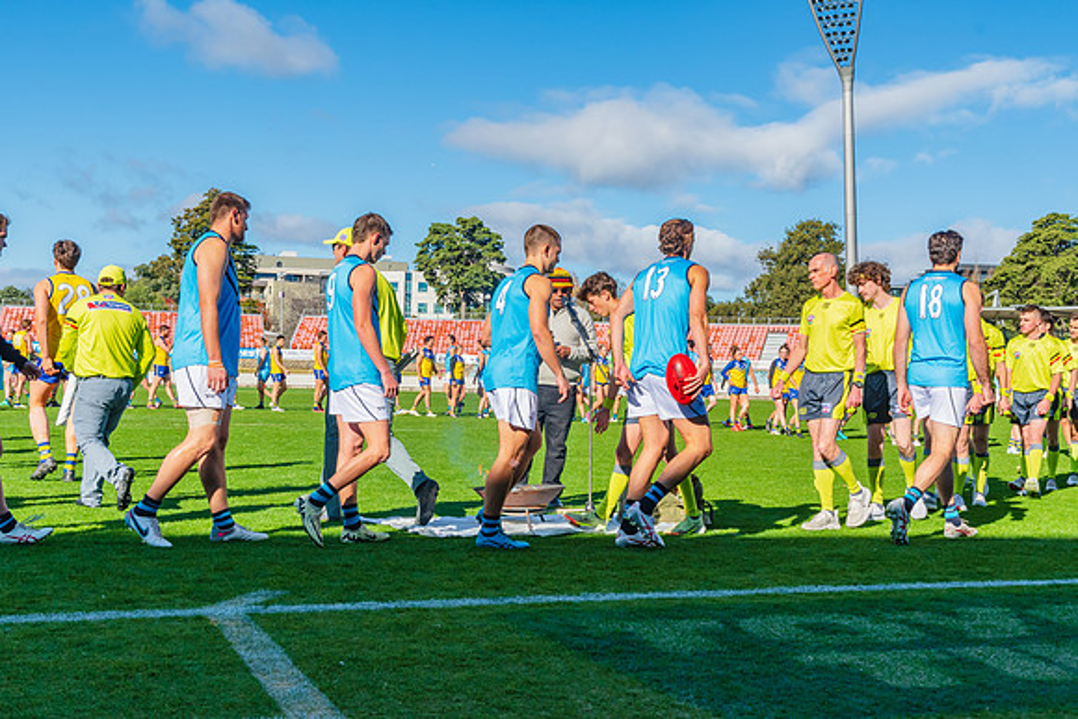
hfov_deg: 40.7
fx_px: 1451
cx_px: 539
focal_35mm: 48
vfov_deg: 27.8
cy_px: 360
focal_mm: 32
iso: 200
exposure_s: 1/640
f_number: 8
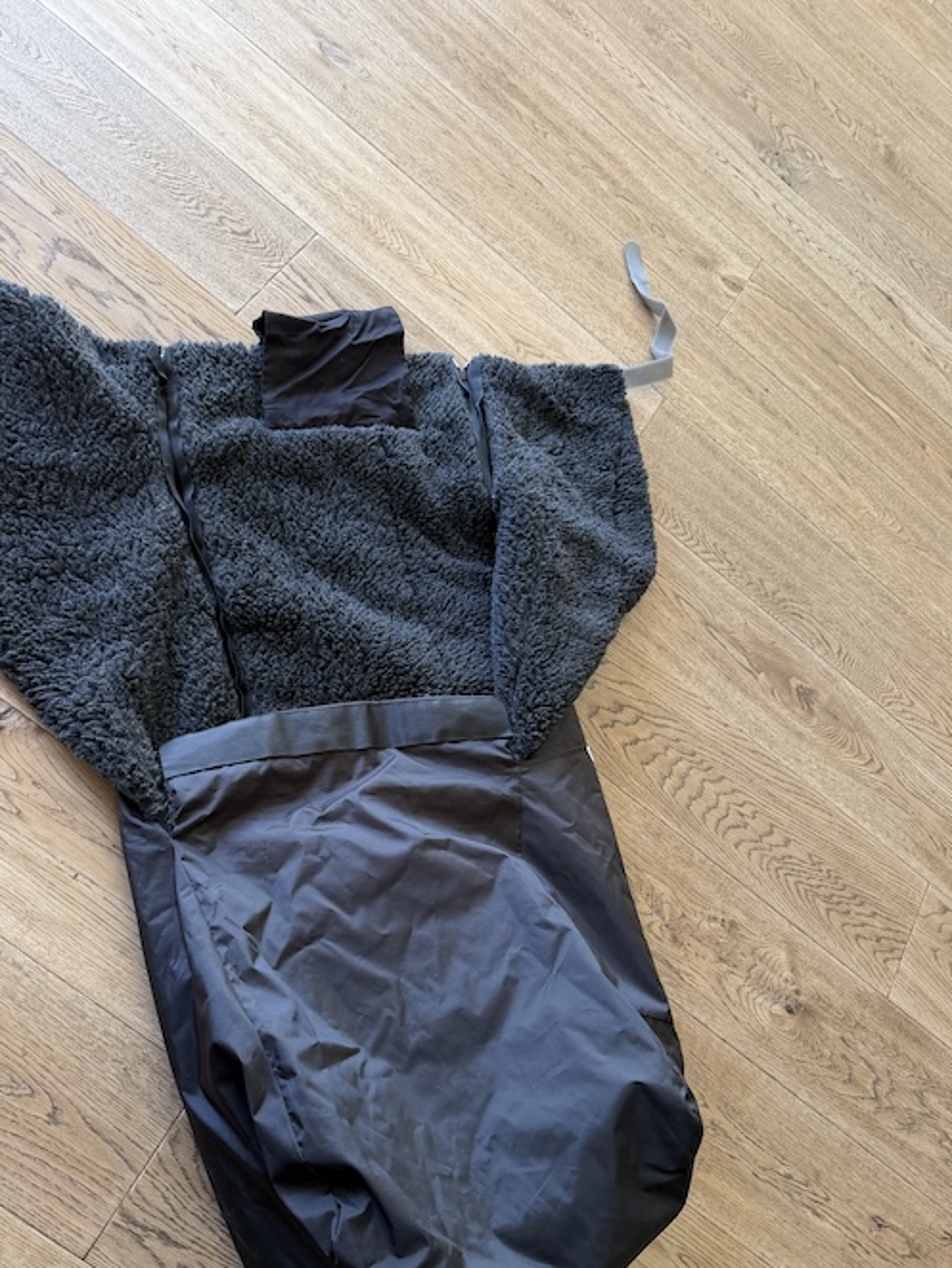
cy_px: 720
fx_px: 1063
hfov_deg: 48.2
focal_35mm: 29
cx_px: 421
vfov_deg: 61.4
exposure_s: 1/90
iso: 200
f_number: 1.78
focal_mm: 6.76
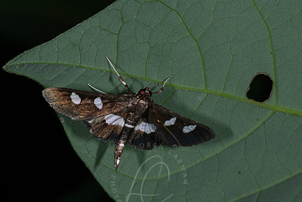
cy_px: 139
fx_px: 1720
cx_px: 87
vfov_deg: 6.7
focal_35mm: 205
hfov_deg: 10.0
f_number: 29
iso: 64
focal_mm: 105
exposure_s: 1/250
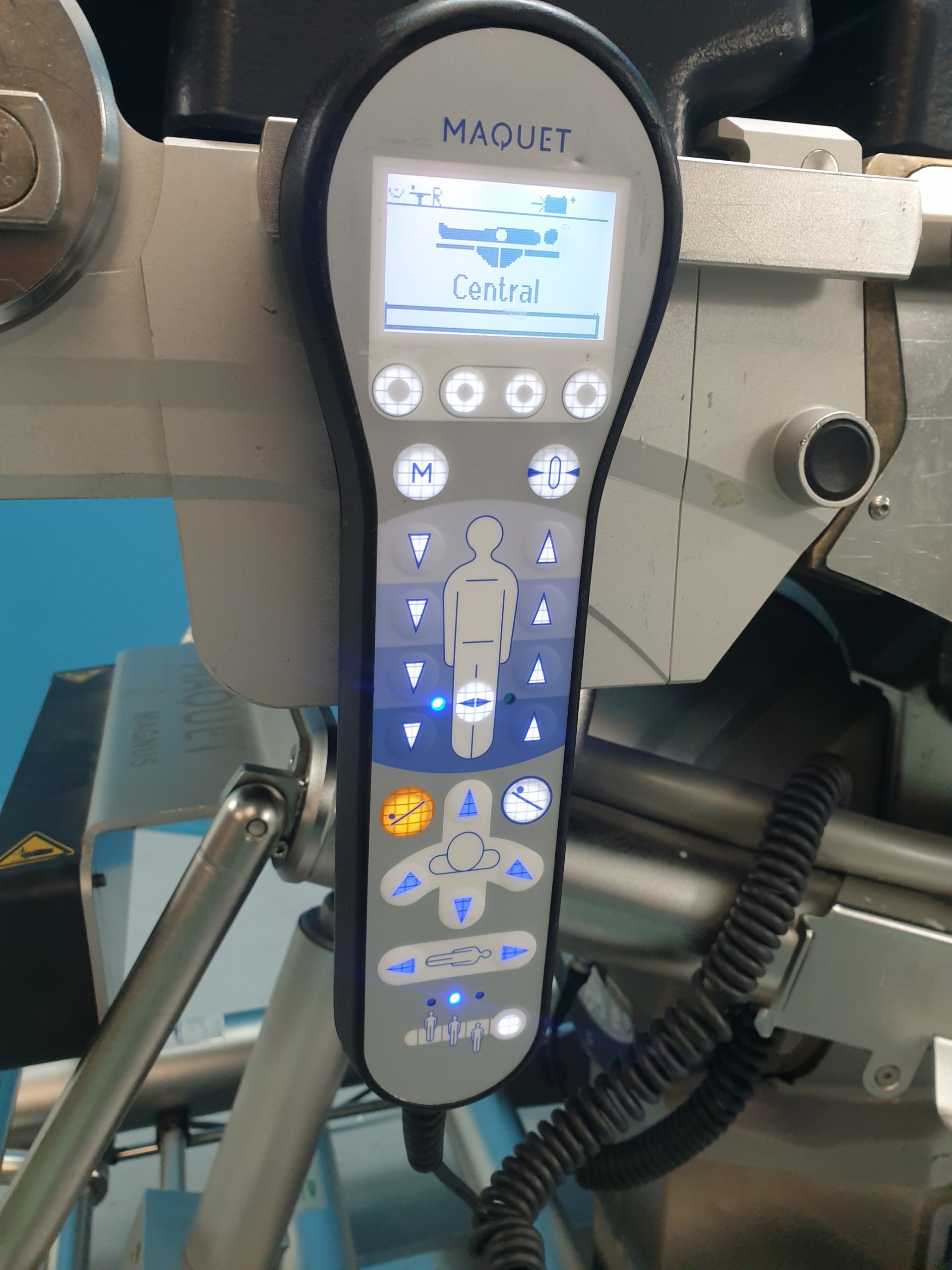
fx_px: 953
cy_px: 635
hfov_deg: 53.1
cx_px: 476
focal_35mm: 26
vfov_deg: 67.3
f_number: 2.4
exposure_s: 1/50
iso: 200
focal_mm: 4.3
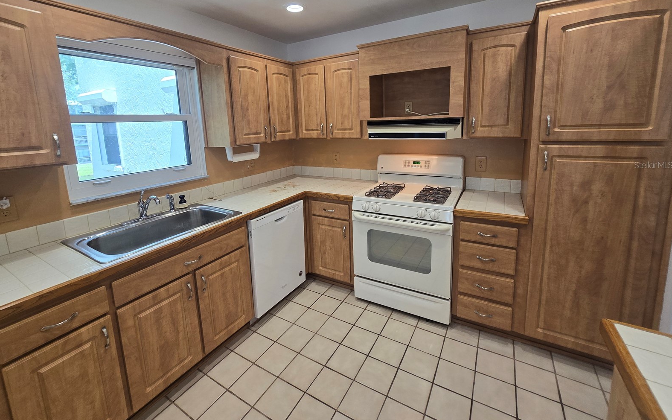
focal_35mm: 14
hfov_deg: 105.3
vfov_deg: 77.6
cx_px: 333
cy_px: 165
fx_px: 256
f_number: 2.2
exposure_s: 1/60
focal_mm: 2.2
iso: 80
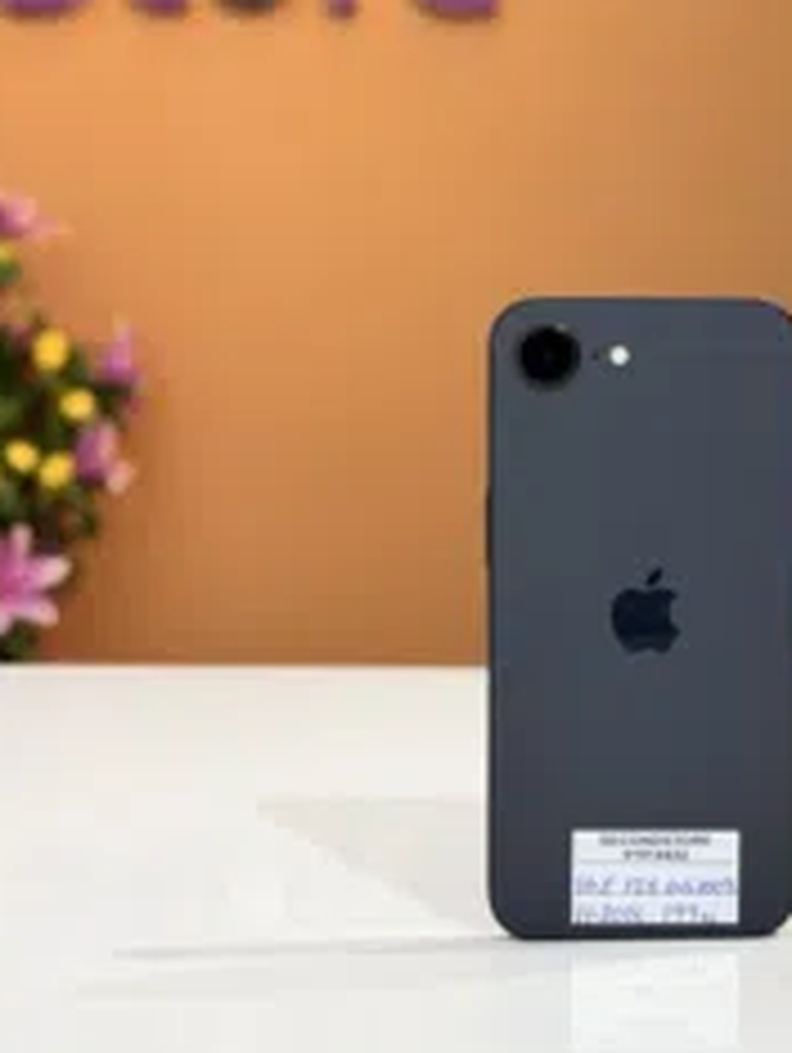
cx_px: 626
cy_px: 468
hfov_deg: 17.9
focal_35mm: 82
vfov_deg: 23.8
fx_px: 2497
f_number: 1.78
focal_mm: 6.76
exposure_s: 1/452
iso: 64
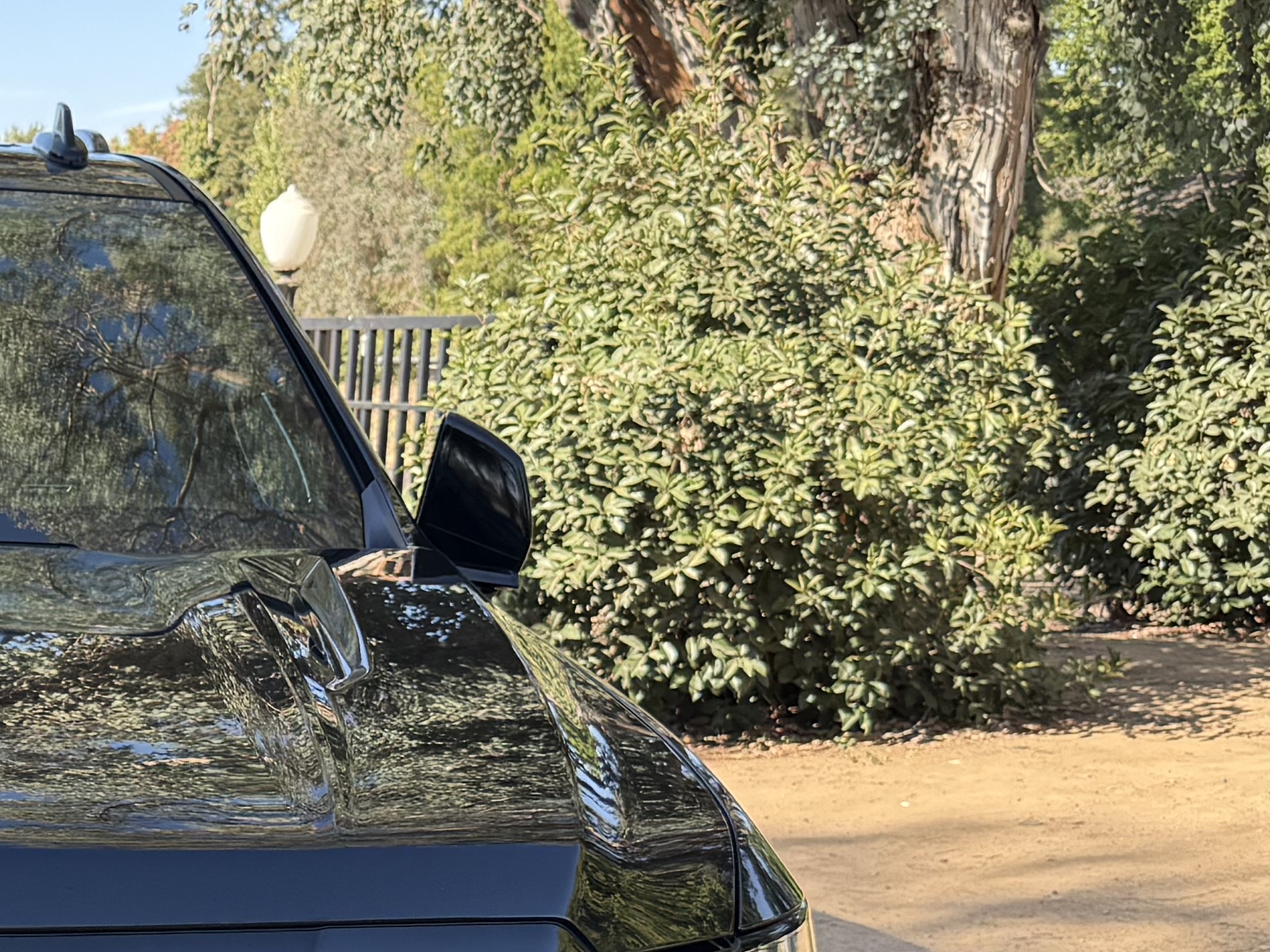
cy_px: 831
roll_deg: +0.4
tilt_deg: -9.4
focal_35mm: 77
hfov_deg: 22.9
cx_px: -315
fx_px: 2825
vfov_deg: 18.9
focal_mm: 6.76
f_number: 1.78
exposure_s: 1/992
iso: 100
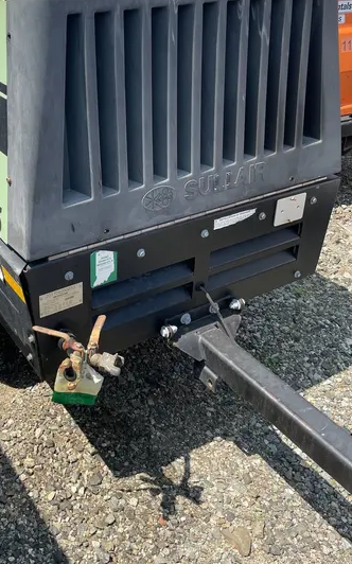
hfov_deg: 33.0
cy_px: 195
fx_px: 584
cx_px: 93
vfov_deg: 50.8
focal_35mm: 38
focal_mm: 4.2
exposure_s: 1/2053
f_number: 1.6
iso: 50
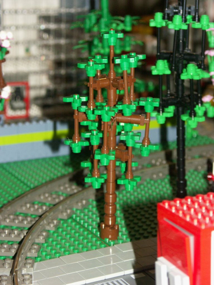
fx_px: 940
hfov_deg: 13.0
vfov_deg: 17.3
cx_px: 107
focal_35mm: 114
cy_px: 142
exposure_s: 1/100
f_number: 3.5
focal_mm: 29.26
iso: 200
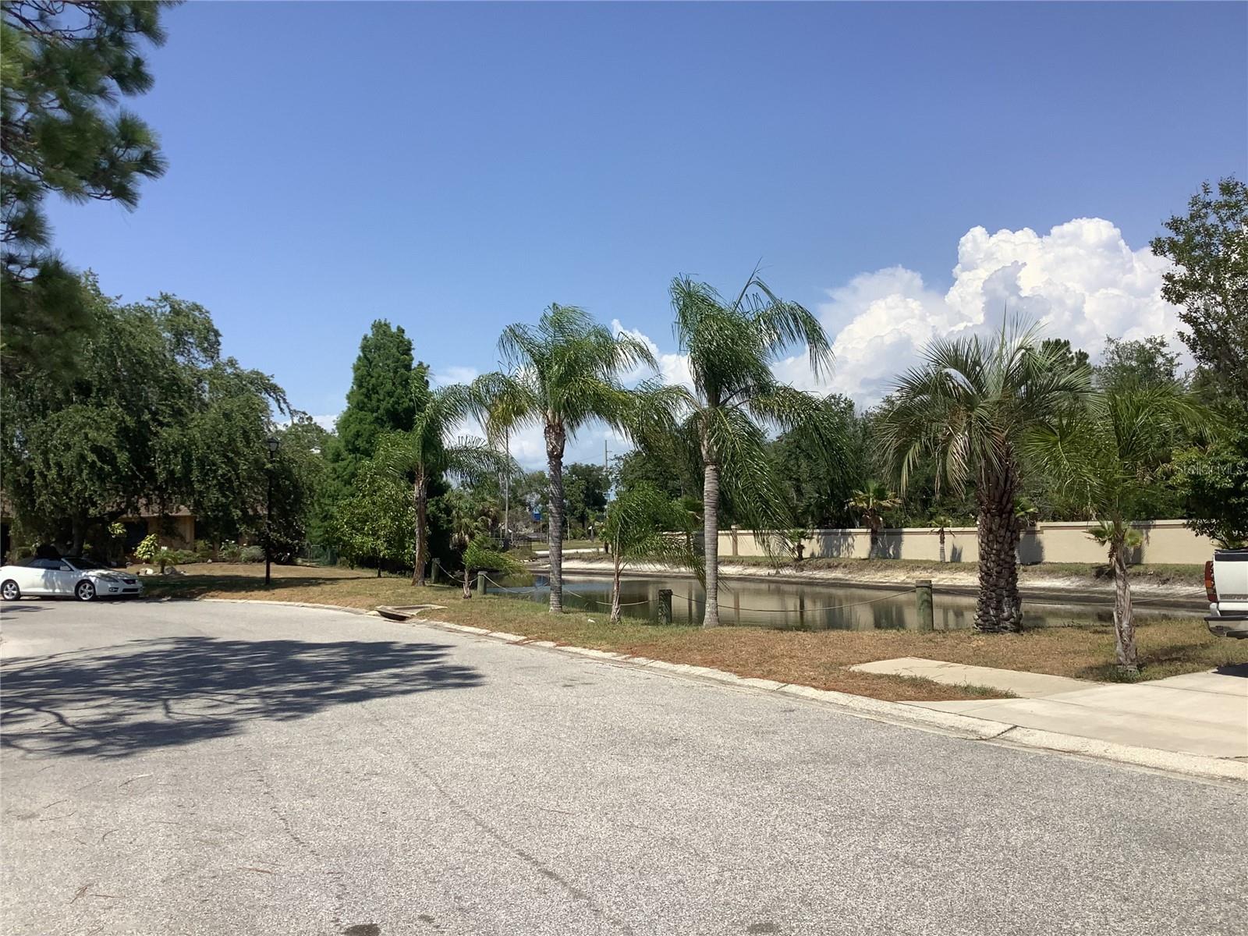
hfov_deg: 58.4
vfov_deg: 45.4
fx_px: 1118
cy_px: 468
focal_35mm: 31
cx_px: 624
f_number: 2.4
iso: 25
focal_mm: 3.3
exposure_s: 1/1812
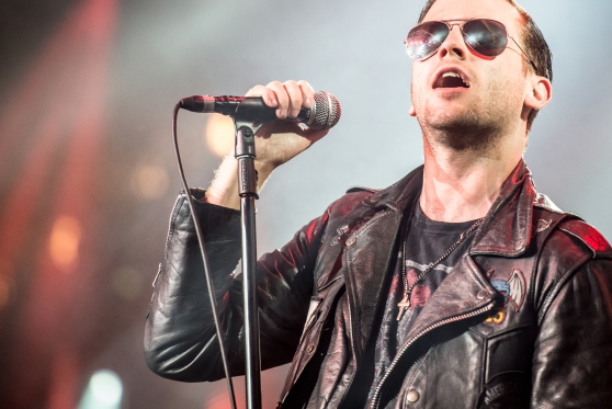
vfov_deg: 5.3
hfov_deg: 8.0
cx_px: 310
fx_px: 4389
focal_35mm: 258
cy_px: 163
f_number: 2.8
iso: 2500
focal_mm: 200
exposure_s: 1/640
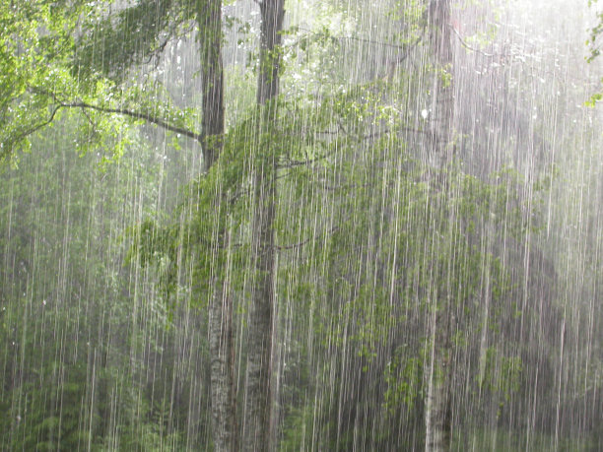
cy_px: 226
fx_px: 1620
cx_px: 302
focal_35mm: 93
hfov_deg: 21.1
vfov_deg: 15.9
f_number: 3.8
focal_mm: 19.3
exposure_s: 1/43.8
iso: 100
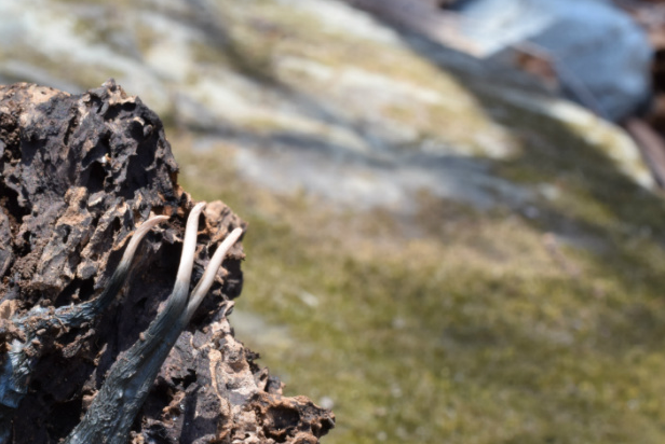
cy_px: 318
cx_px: 230
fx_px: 1701
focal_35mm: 92
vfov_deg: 14.9
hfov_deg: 22.0
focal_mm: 40
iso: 125
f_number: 25
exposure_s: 1/10
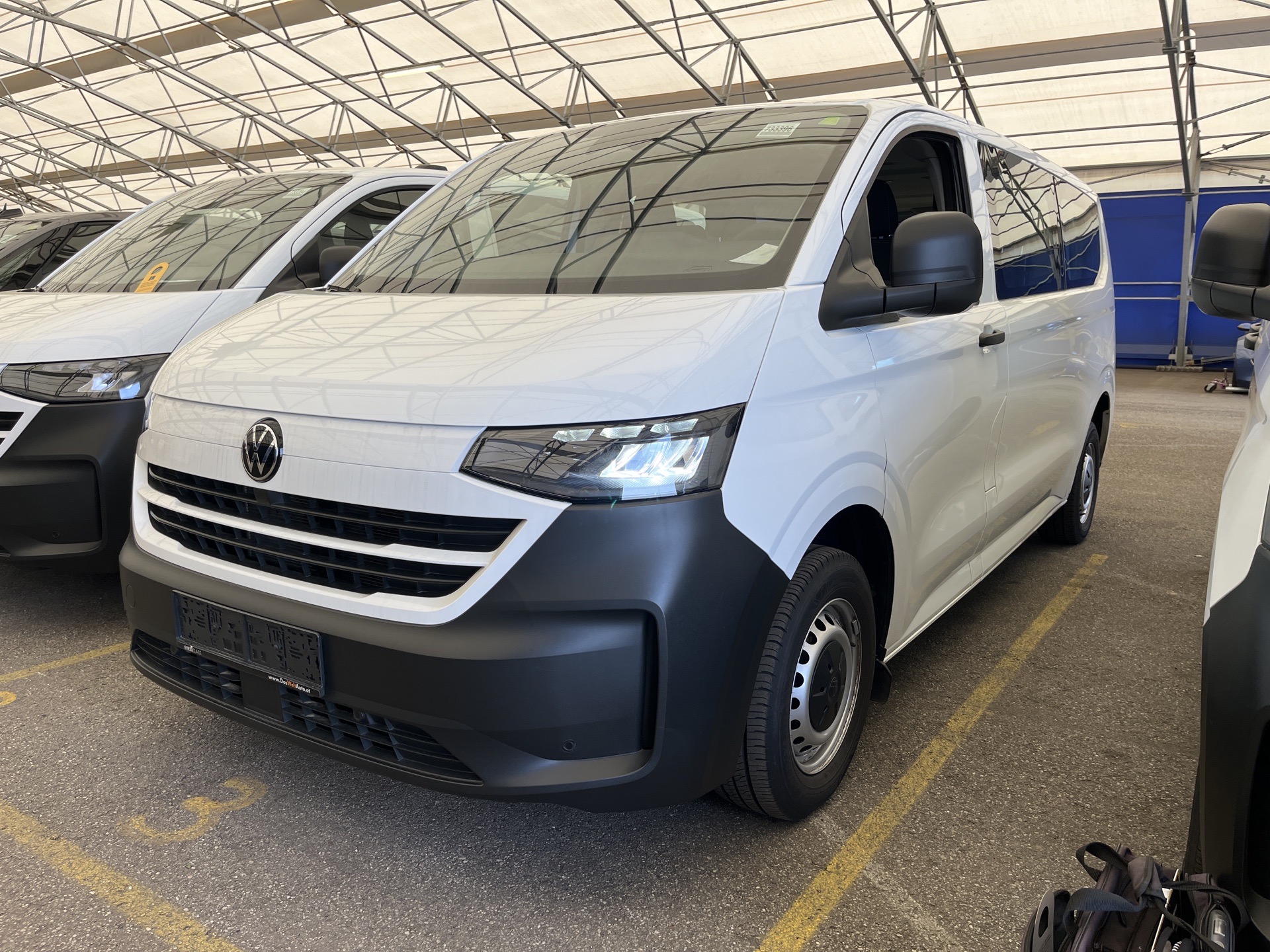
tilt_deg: -10.6
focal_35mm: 26
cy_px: 476
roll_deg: +0.8
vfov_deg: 53.1
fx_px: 954
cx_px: 635
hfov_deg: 67.3
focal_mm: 5.1
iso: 50
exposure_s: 1/304
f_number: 1.6
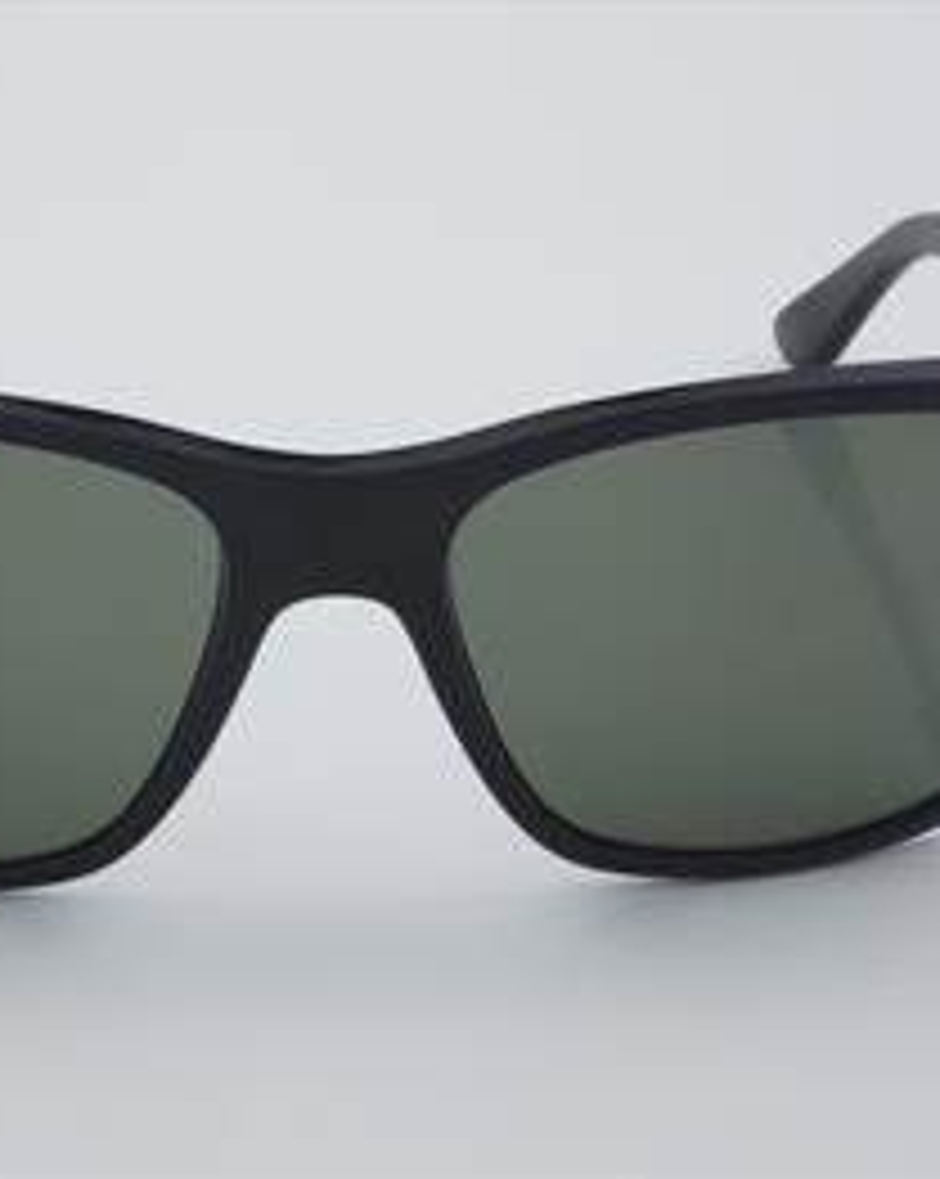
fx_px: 2996
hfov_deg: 17.8
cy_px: 585
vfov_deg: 22.3
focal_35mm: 86
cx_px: 328
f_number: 32
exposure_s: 1/4
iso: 100
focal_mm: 40
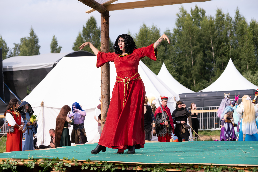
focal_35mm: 75
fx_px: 537
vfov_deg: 18.2
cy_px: 86
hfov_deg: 27.0
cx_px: 129
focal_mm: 50
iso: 200
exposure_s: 1/1600
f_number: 3.6
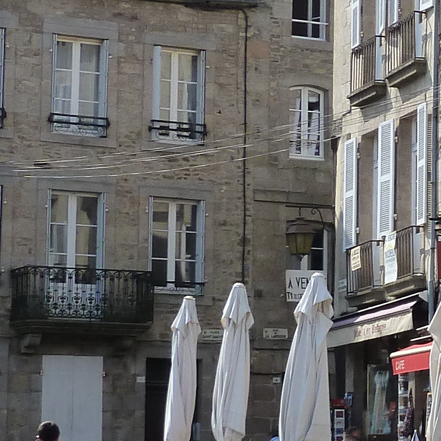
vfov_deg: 10.2
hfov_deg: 9.6
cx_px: 868
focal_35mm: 171
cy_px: 204
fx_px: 2465
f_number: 4
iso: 125
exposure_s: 1/400
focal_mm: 6.9
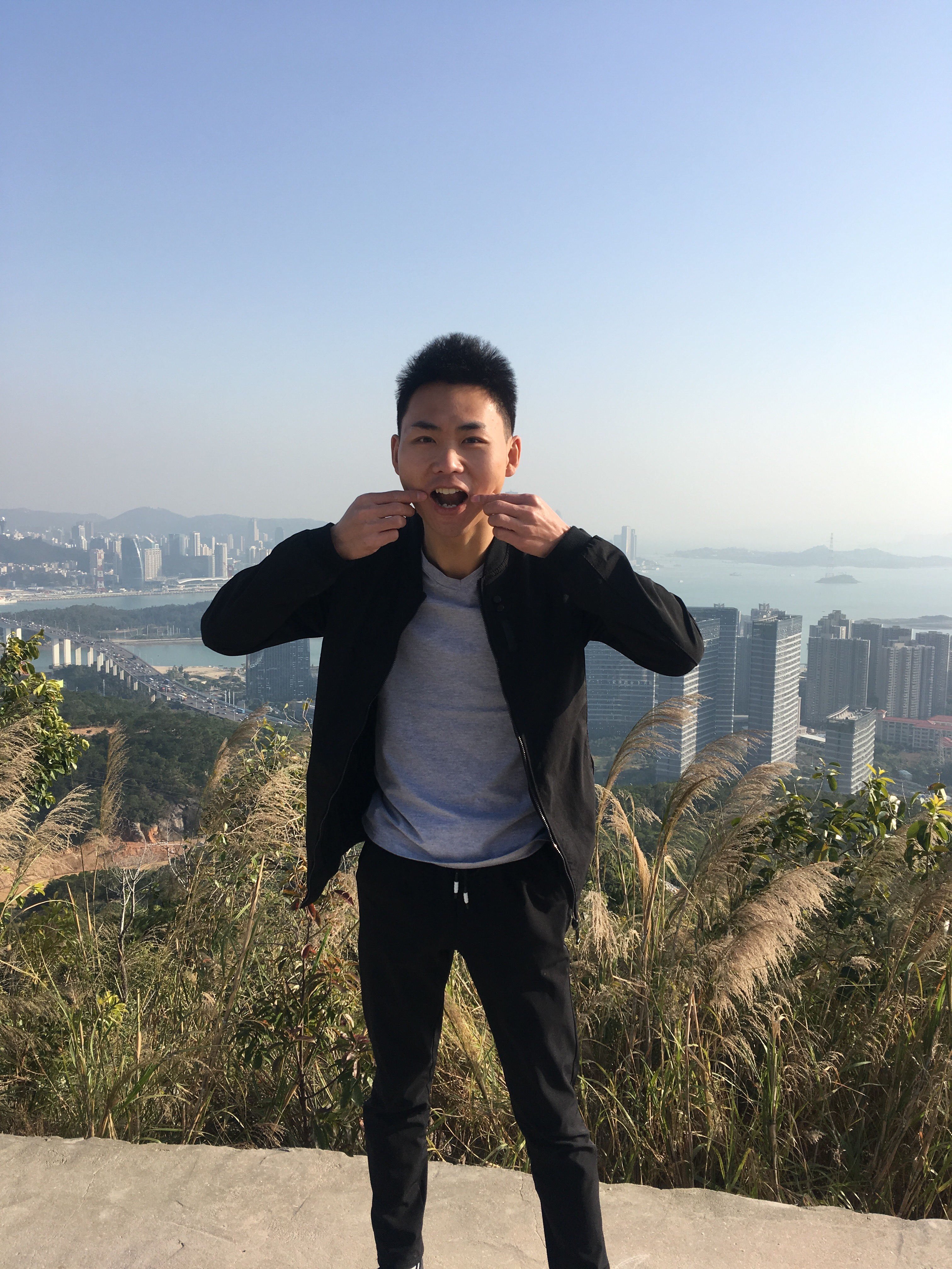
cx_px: 476
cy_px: 634
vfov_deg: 61.7
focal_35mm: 29
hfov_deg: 48.2
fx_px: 1063
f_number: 2.2
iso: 25
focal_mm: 4.15
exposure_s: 1/1304
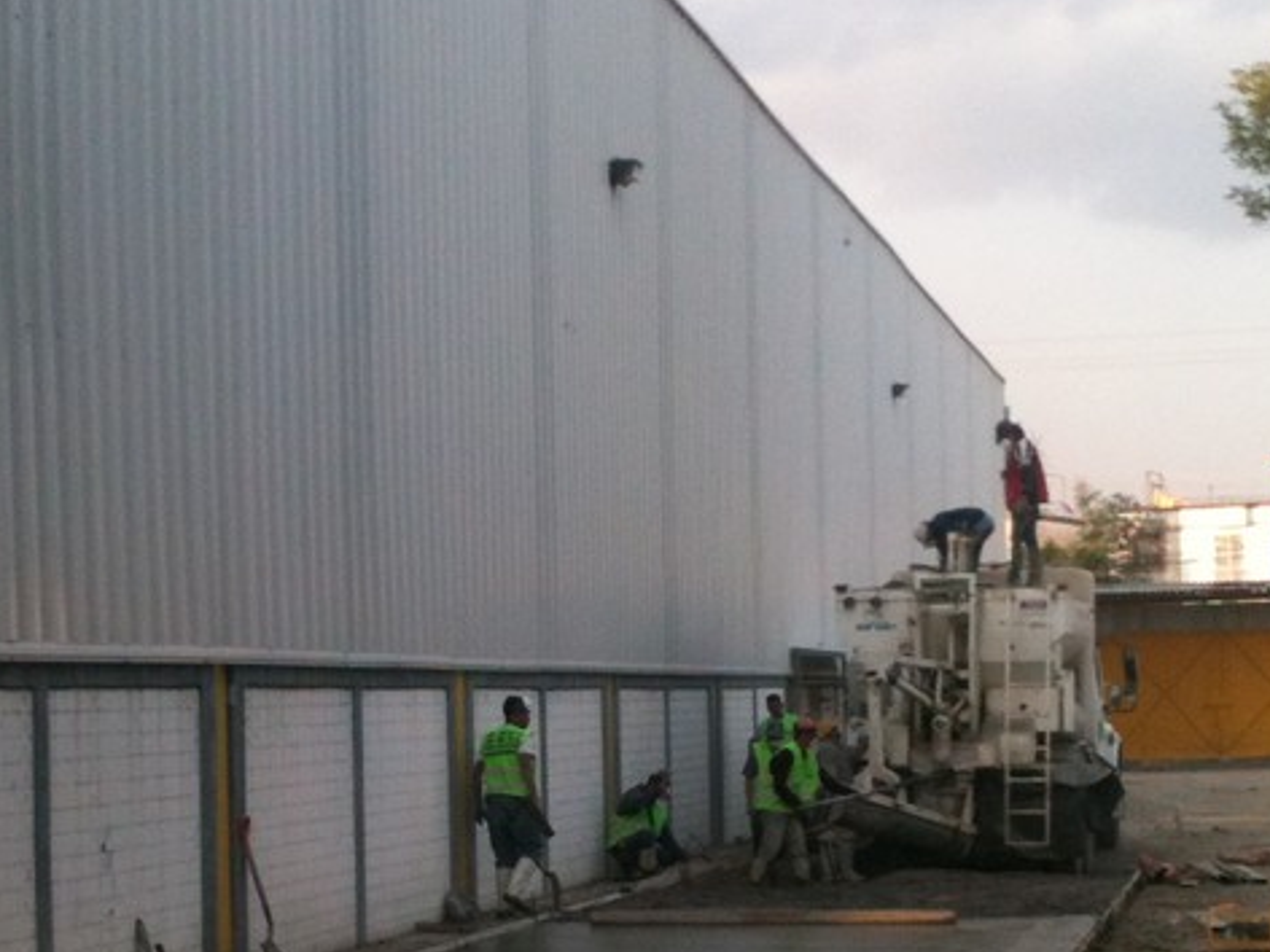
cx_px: 595
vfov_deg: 16.5
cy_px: 756
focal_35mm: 89
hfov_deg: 22.0
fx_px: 3265
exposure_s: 1/217
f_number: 2.8
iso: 64
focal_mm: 3.85
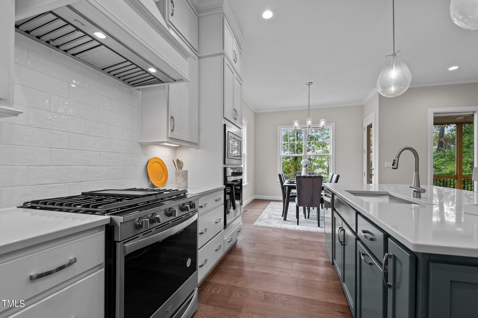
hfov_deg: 100.4
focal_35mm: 15
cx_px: 239
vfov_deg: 77.2
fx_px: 199
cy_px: 159
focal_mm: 15
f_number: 6.3
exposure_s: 1/20
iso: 400
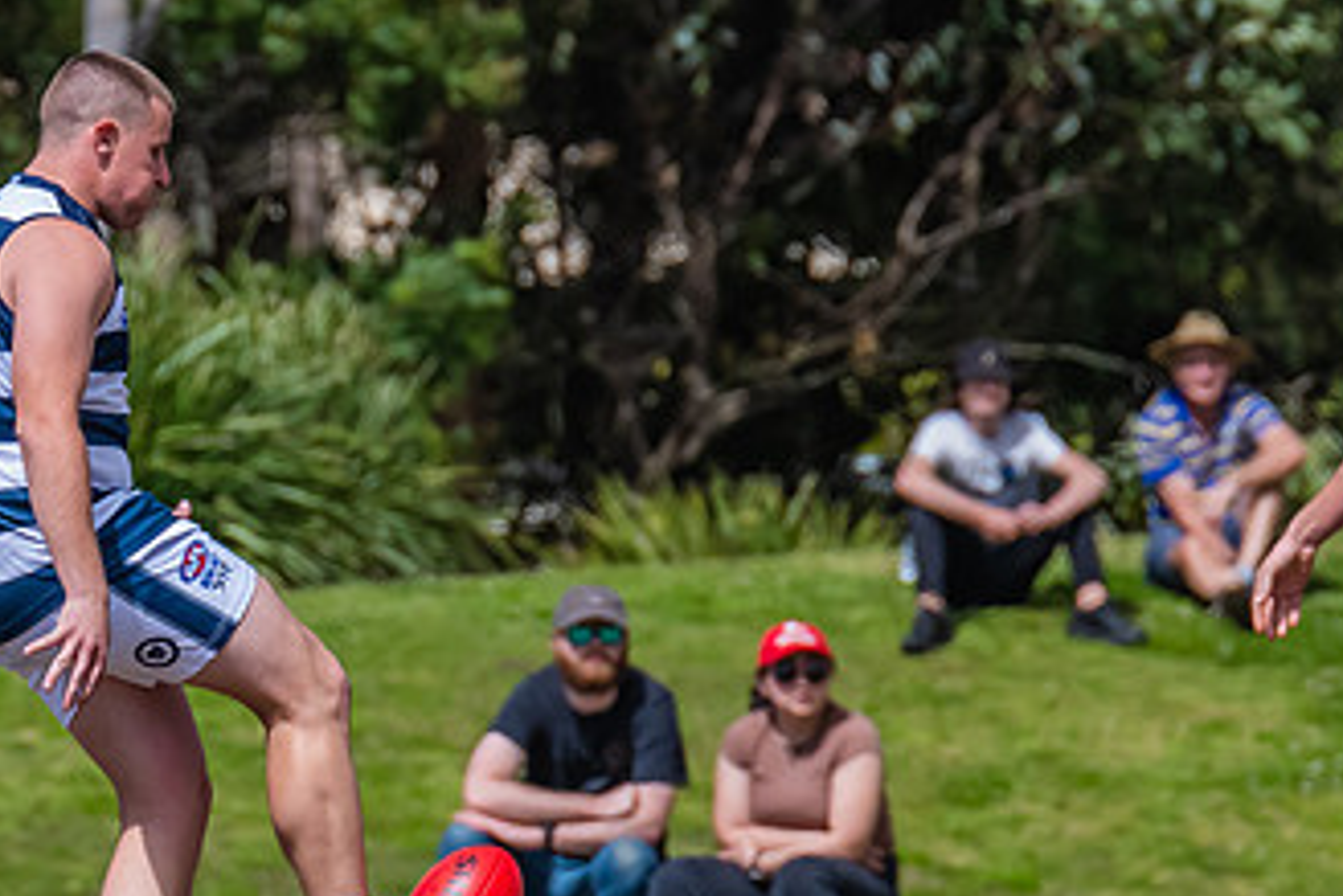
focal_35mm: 1312
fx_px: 48964
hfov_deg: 1.6
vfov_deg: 1.0
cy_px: 498
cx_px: 92
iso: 800
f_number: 8
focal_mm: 420
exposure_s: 1/1600
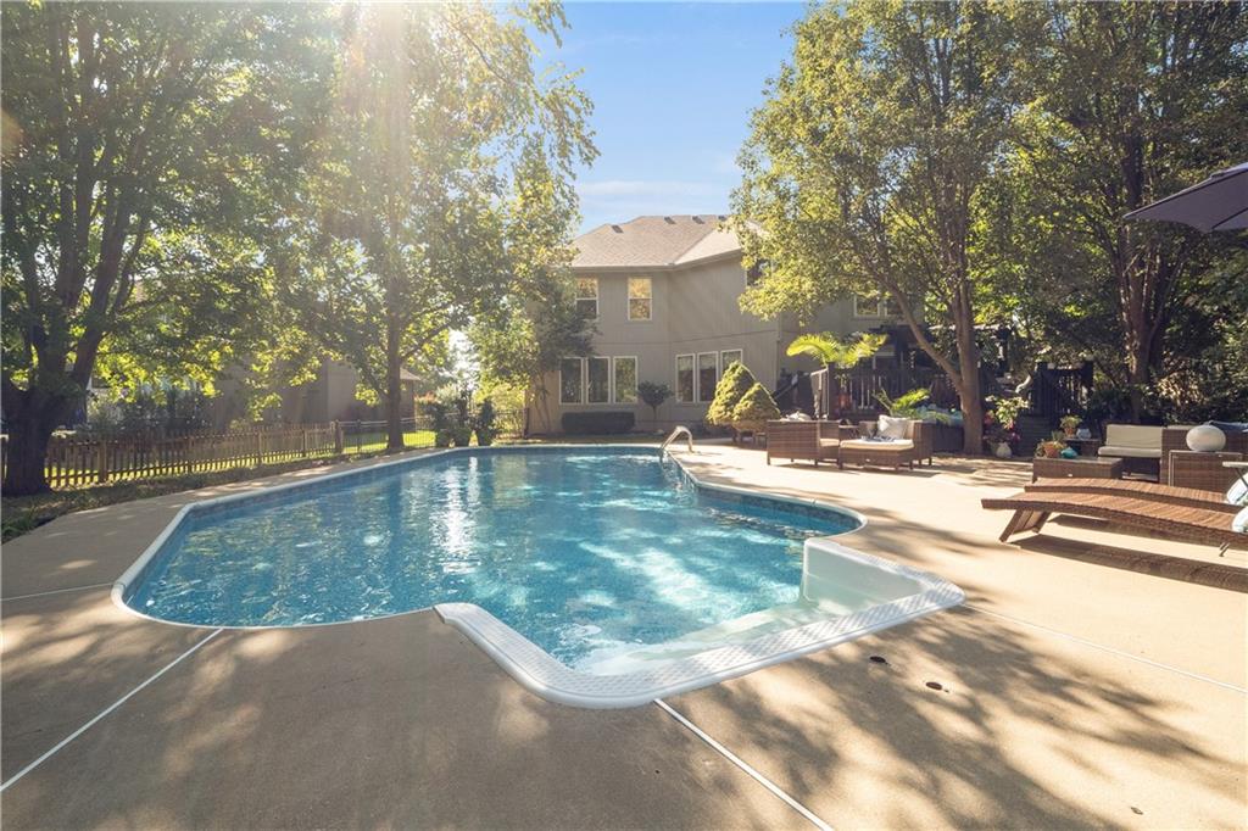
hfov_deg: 96.8
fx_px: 554
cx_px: 624
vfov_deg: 73.7
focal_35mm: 16
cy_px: 416
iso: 400
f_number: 8
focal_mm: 8
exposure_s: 1/320
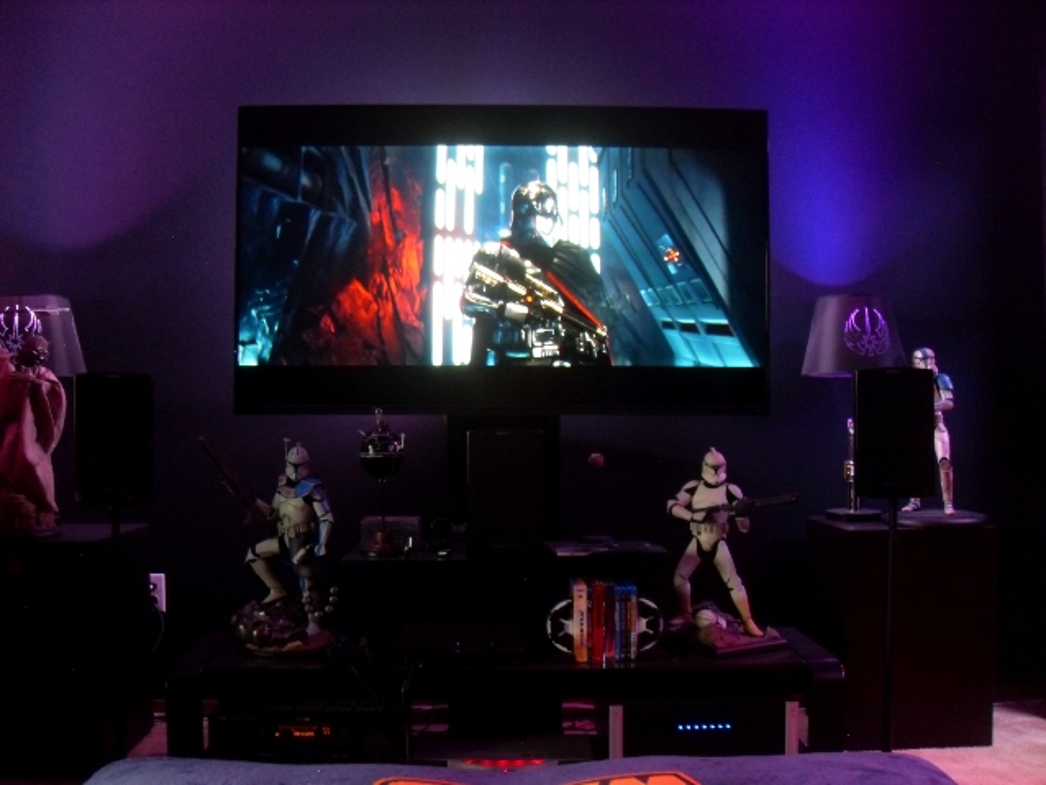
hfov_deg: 53.9
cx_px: 523
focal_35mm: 34
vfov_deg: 41.8
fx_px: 1028
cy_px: 392
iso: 200
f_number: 2.8
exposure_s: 1/3
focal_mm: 6.3
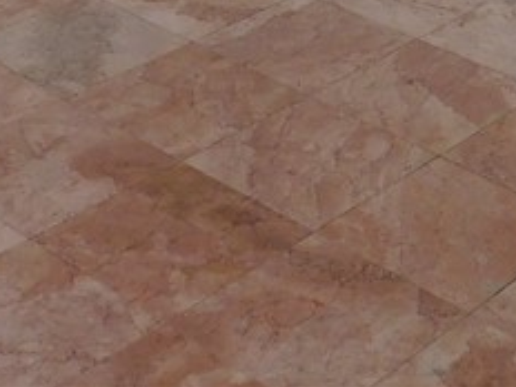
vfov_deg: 11.9
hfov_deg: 18.2
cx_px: 469
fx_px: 1580
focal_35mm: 106
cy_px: -465
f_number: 3
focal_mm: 4.1
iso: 125
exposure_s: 1/100
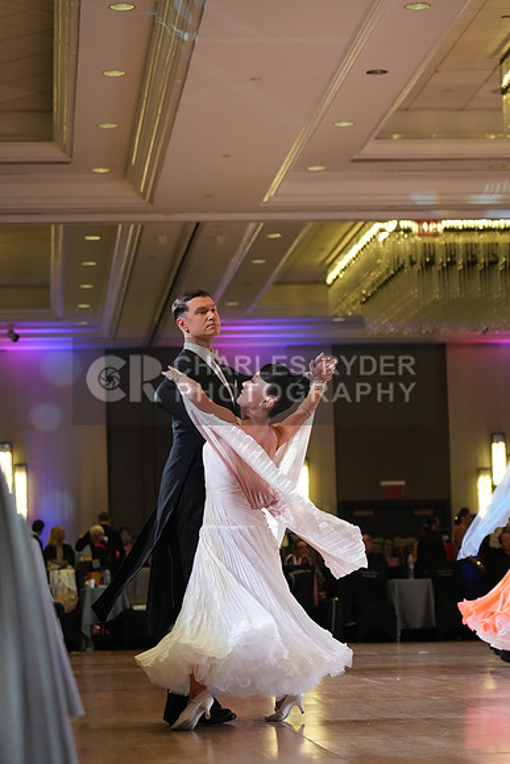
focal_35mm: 105
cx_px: 255
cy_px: 382
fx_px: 2230
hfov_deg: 13.0
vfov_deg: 19.5
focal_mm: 105
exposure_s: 1/400
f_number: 4
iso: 3200
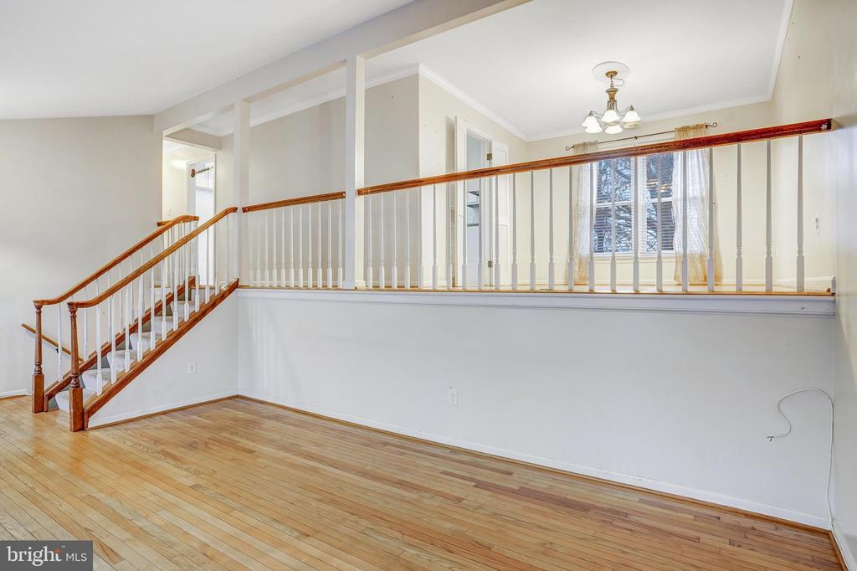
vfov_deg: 64.5
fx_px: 452
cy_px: 286
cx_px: 428
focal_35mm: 19
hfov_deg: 86.9
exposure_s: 1/6
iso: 1250
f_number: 8
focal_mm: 19
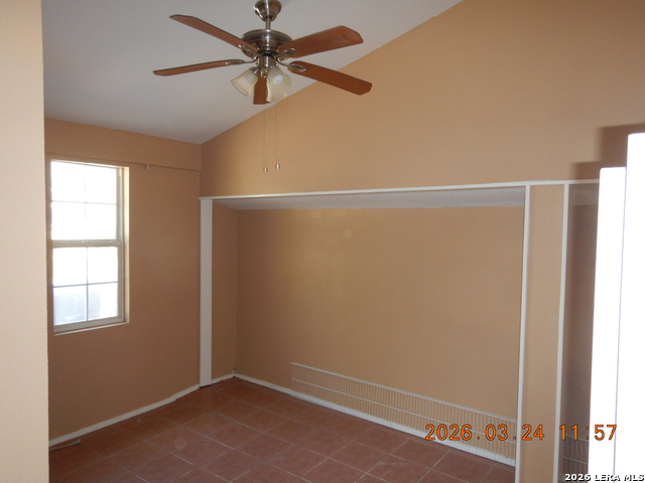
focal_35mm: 24
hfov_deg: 71.6
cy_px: 242
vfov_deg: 56.8
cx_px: 322
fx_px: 447
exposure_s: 1/30
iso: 200
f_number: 2.8
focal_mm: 4.3
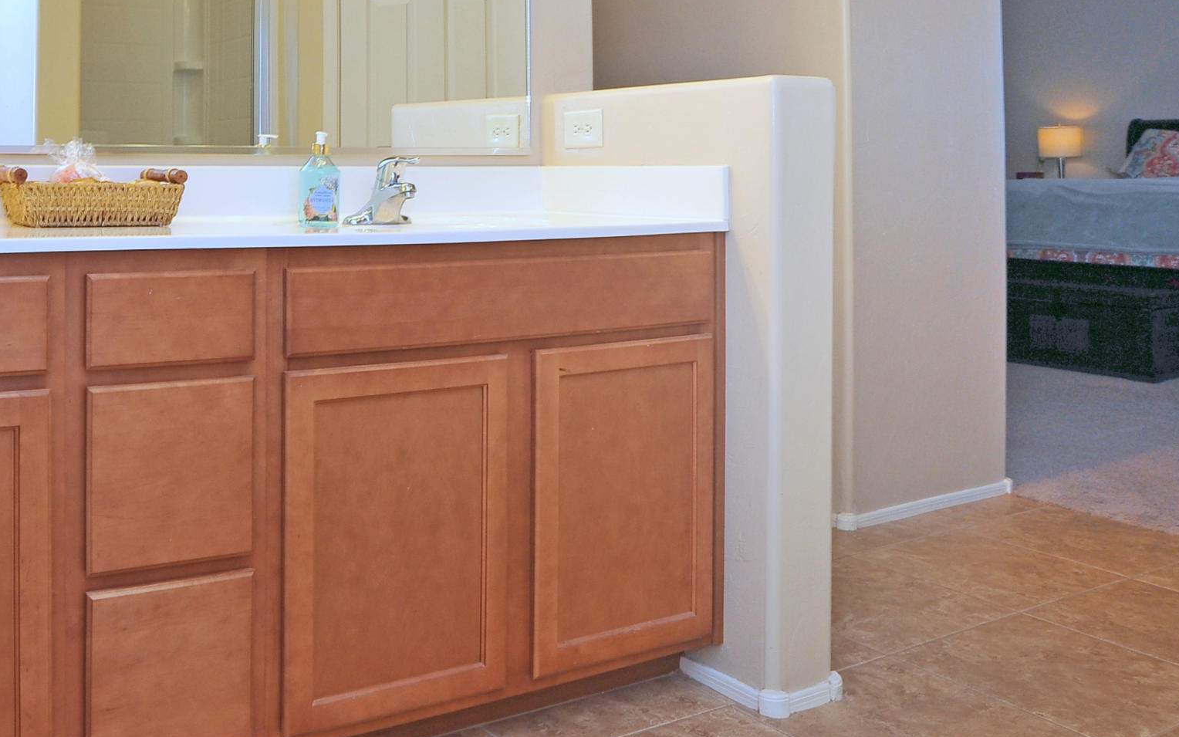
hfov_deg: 51.8
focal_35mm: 36
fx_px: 1157
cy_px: 83
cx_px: 305
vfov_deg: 33.6
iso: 640
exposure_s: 1/30
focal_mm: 18
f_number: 10
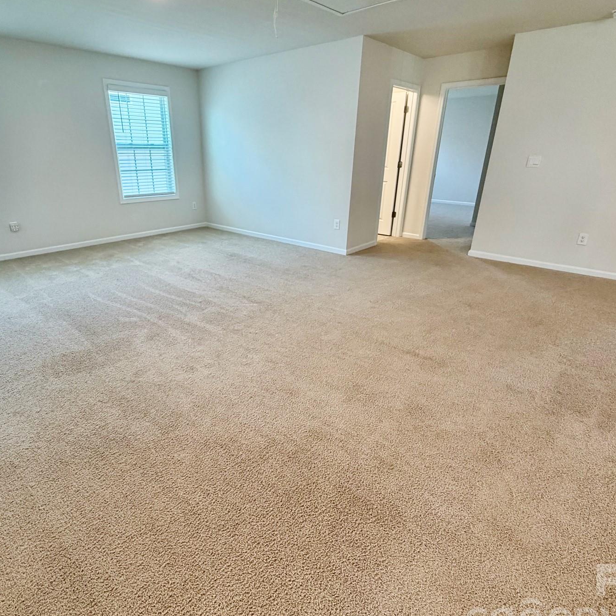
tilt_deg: -21.7
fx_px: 383
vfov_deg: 77.7
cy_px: 300
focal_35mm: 19
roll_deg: -0.1
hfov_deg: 77.4
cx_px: 271
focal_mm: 2.22
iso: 200
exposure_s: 1/60
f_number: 2.2
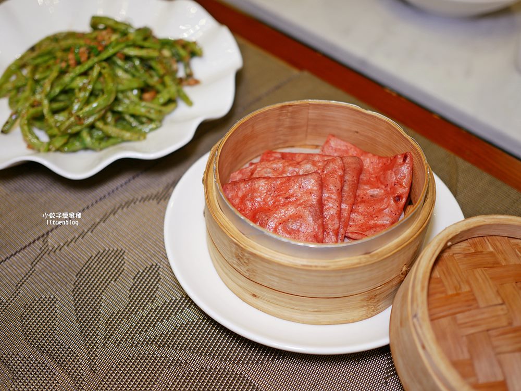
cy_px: 196
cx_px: 260
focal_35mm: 50
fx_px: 753
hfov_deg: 38.2
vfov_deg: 29.1
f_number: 1.8
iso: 200
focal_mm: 25
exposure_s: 1/100
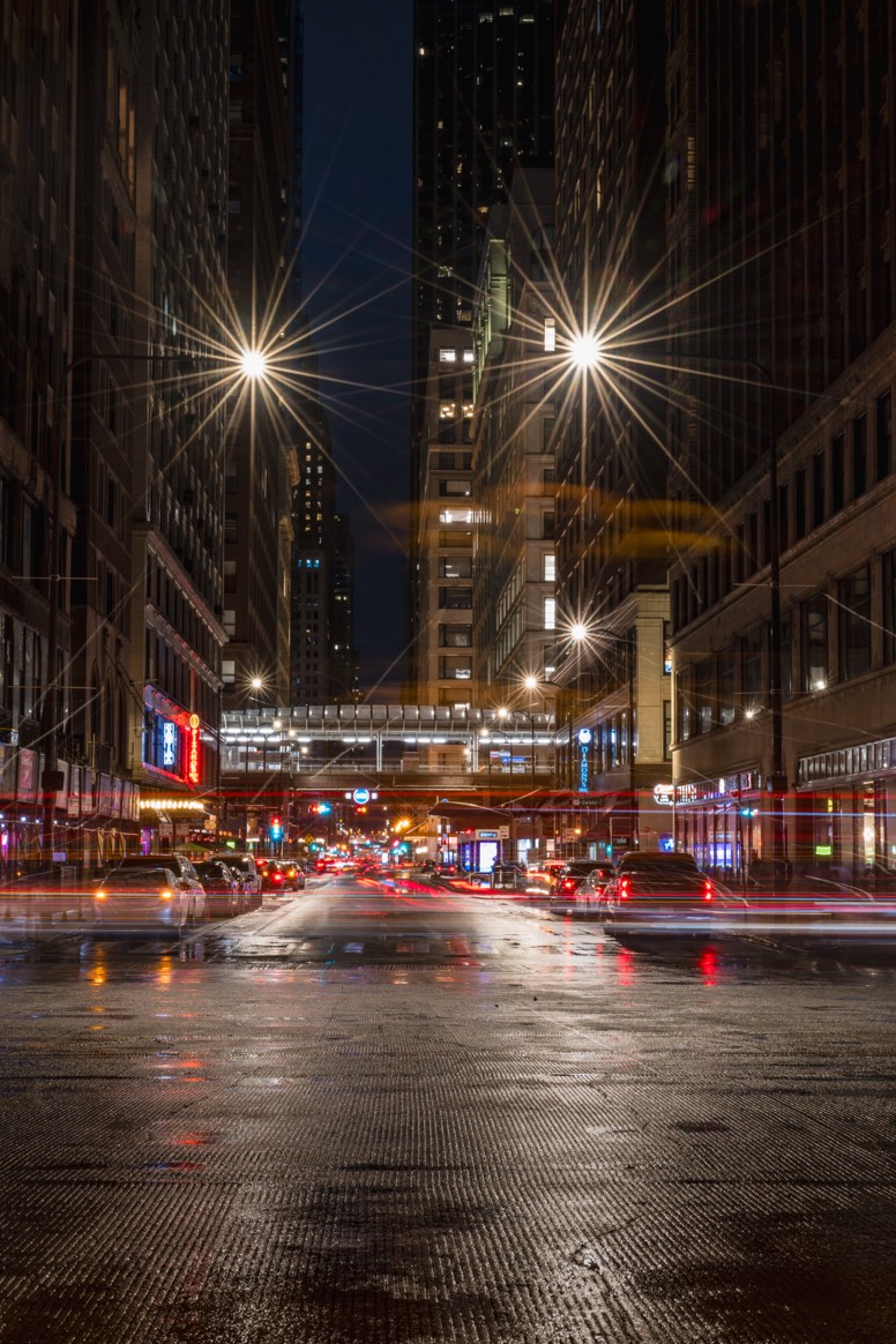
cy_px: 689
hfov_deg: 23.4
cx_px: 438
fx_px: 2165
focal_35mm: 58
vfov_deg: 34.5
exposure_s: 25
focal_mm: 50
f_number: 16
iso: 31
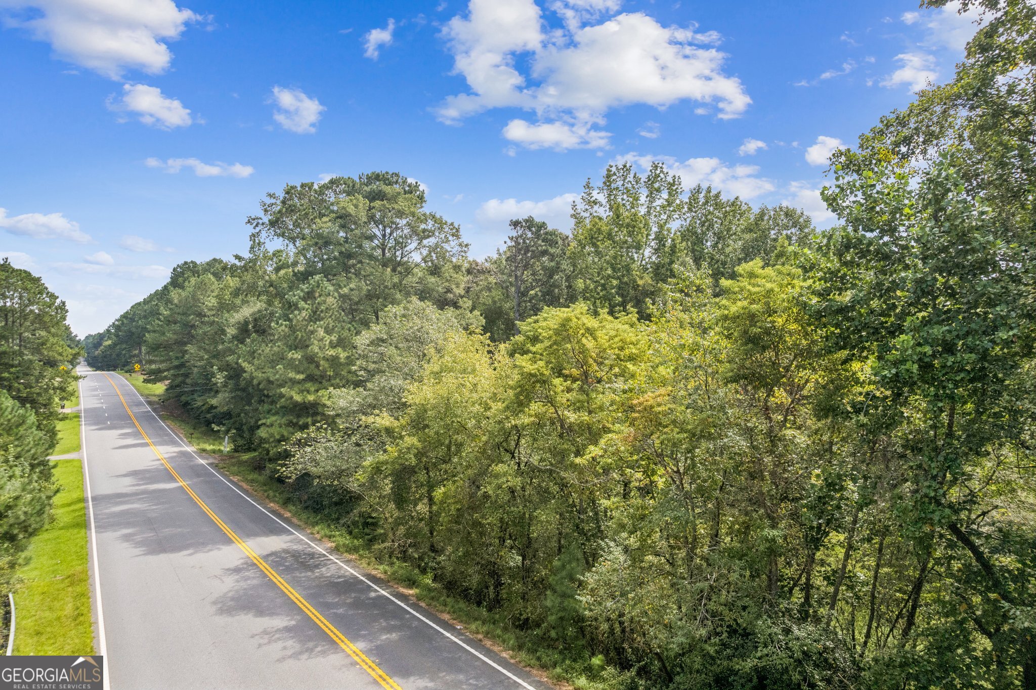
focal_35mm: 22
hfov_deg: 78.6
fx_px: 633
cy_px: 345
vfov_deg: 57.2
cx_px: 518
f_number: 2.8
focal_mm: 8.38
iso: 100
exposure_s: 1/3000
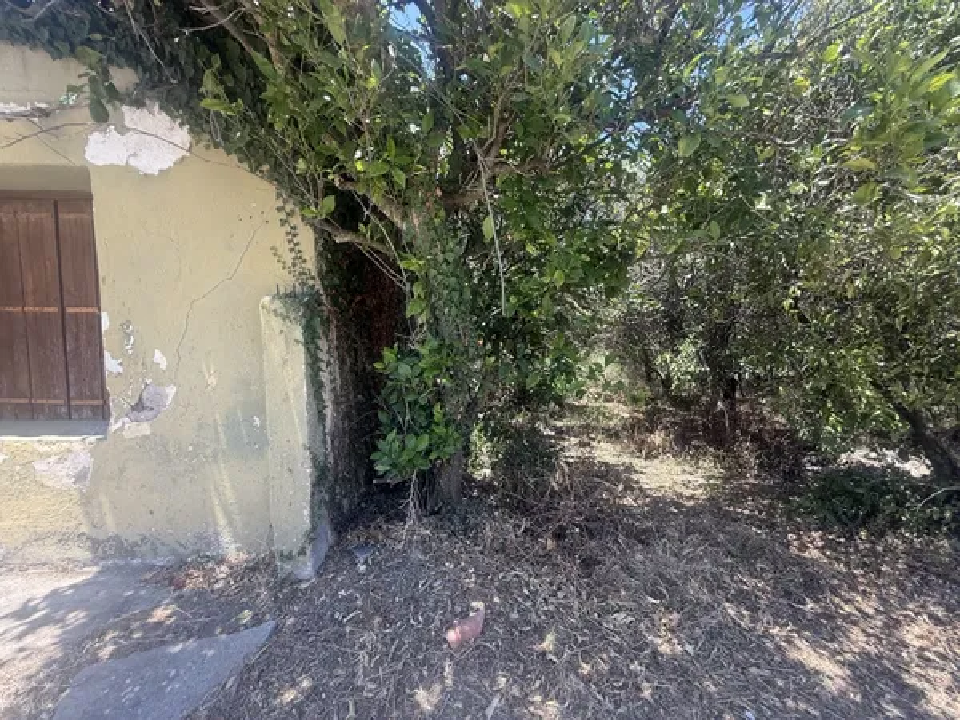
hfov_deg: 102.1
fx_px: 388
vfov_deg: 85.7
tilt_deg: -3.6
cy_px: 360
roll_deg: -1.5
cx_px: 480
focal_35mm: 14
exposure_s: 1/197
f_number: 2.2
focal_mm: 2.22
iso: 50
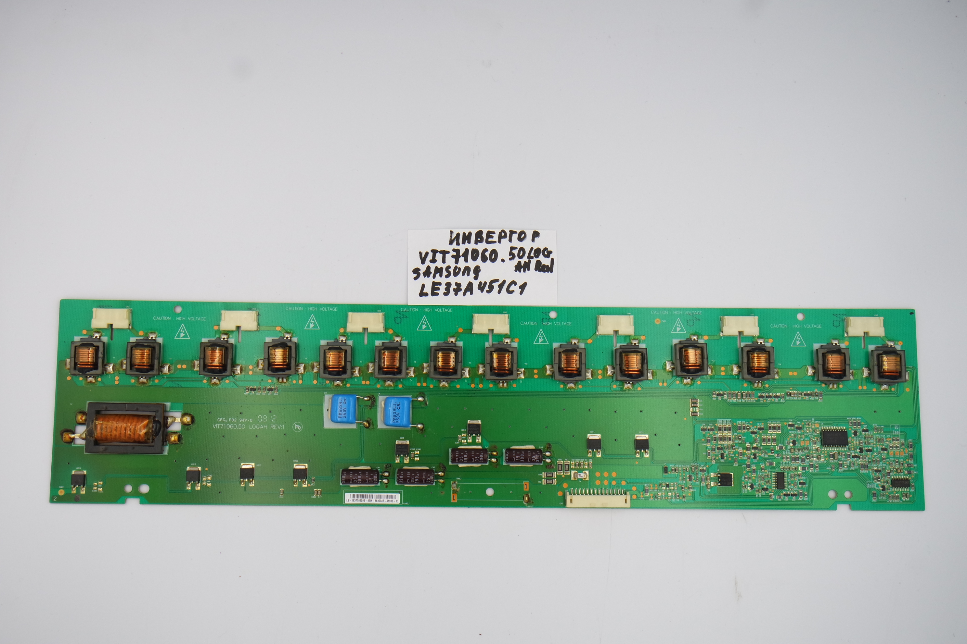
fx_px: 940
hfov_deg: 54.4
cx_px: 484
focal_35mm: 35
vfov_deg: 37.9
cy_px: 322
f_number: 5.6
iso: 160
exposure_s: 1/125
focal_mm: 13
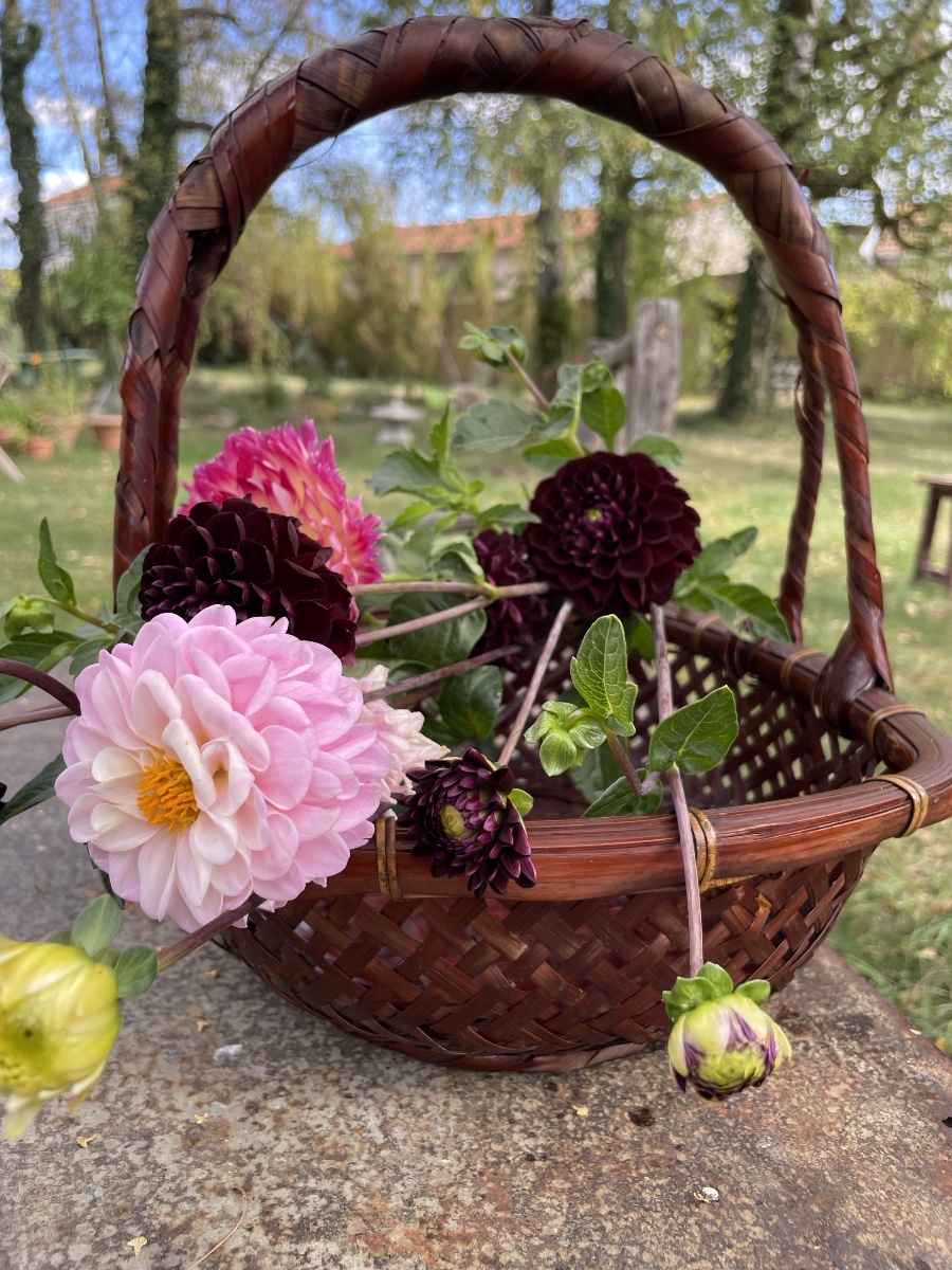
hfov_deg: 53.1
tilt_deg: -14.9
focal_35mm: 26
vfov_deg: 67.3
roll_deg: -0.9
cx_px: 476
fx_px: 953
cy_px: 635
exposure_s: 1/339
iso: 32
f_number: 1.6
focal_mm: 4.2
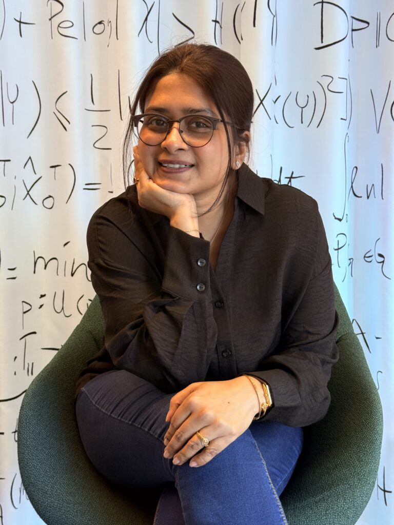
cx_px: 197
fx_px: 728
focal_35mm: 48
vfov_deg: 39.7
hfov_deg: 30.3
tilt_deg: -4.5
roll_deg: -1.5
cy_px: 262
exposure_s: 1/50
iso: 100
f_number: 1.78
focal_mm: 6.76
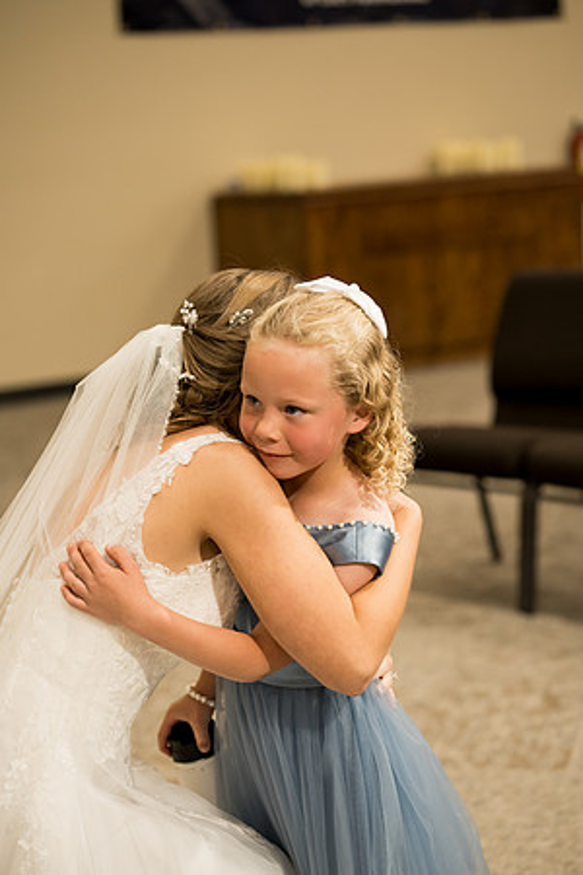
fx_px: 2065
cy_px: 438
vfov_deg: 23.9
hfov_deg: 16.1
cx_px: 292
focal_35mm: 85
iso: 800
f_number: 3.5
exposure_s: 1/160
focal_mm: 85
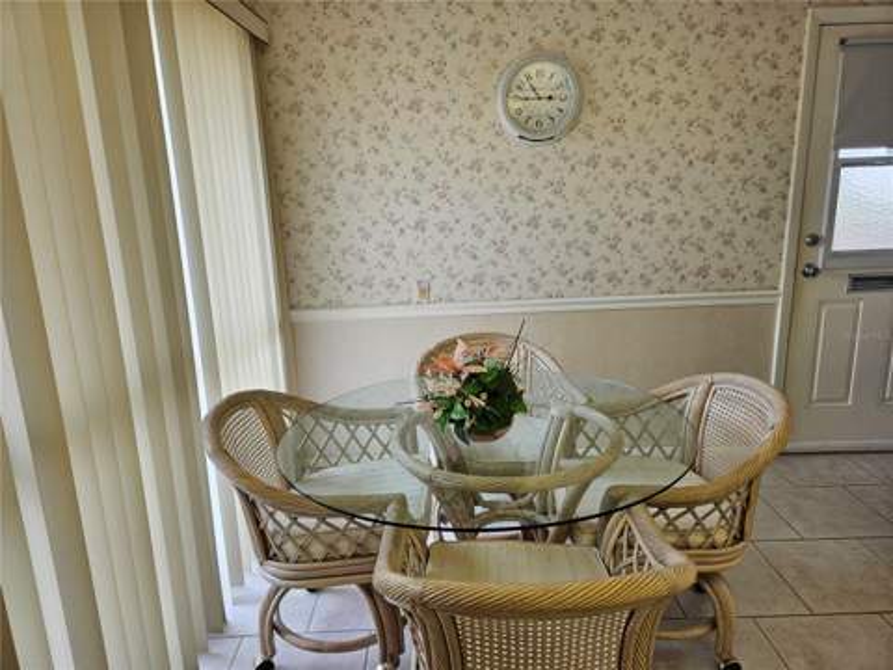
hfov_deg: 73.9
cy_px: 335
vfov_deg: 58.9
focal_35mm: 23
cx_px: 446
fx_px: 593
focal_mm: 5.4
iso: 64
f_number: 1.8
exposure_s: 1/120
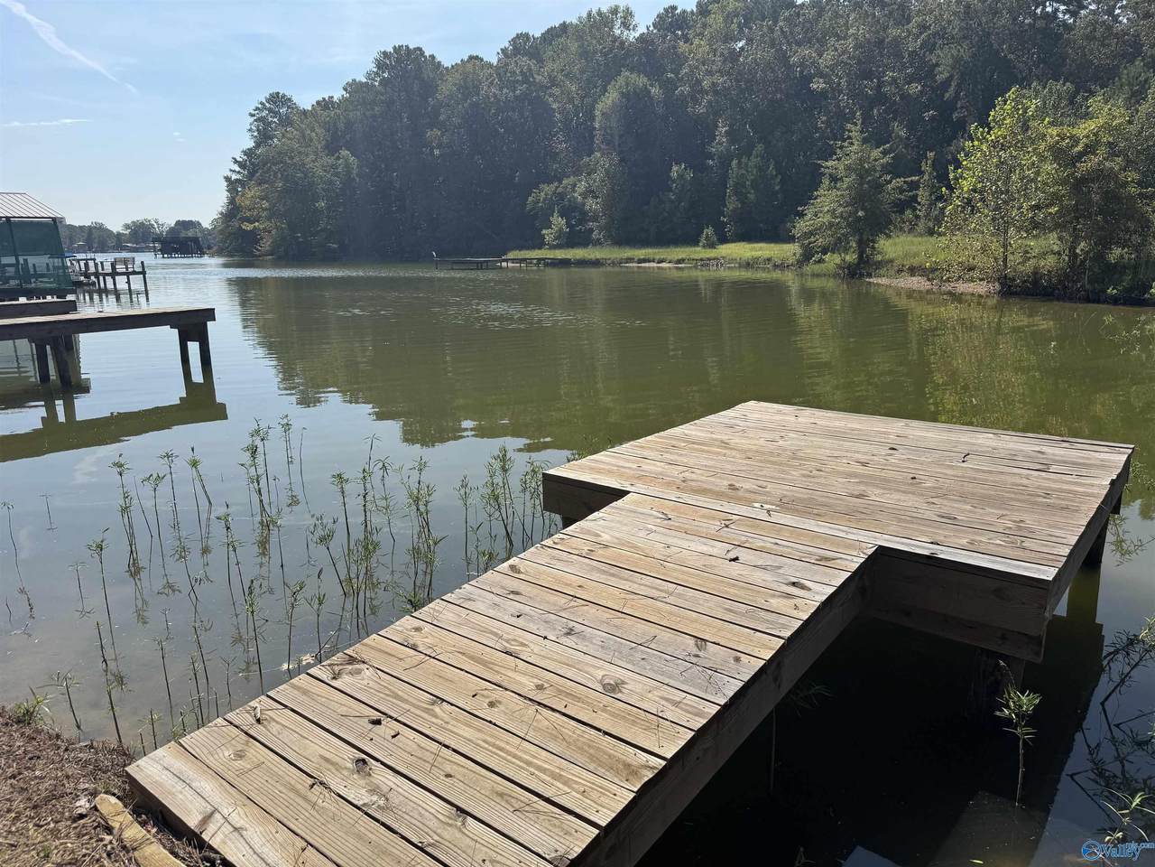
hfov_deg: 71.6
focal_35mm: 24
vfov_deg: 56.8
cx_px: 578
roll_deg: +0.6
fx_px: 801
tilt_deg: -13.9
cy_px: 434
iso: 80
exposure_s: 1/6410
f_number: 1.78
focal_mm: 6.76
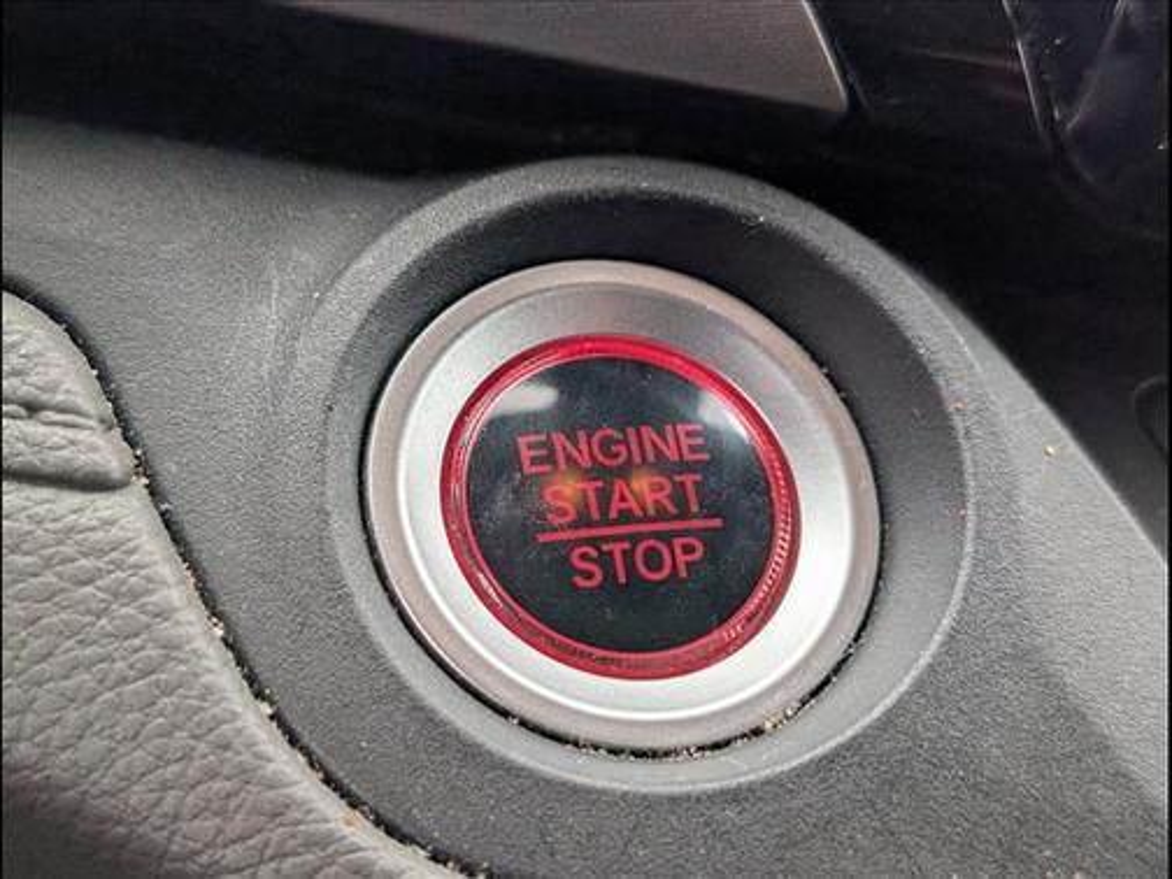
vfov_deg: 29.7
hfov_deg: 38.9
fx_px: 1659
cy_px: 440
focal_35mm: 49
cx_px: 586
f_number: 1.68
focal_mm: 6.9
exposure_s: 1/294
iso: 26
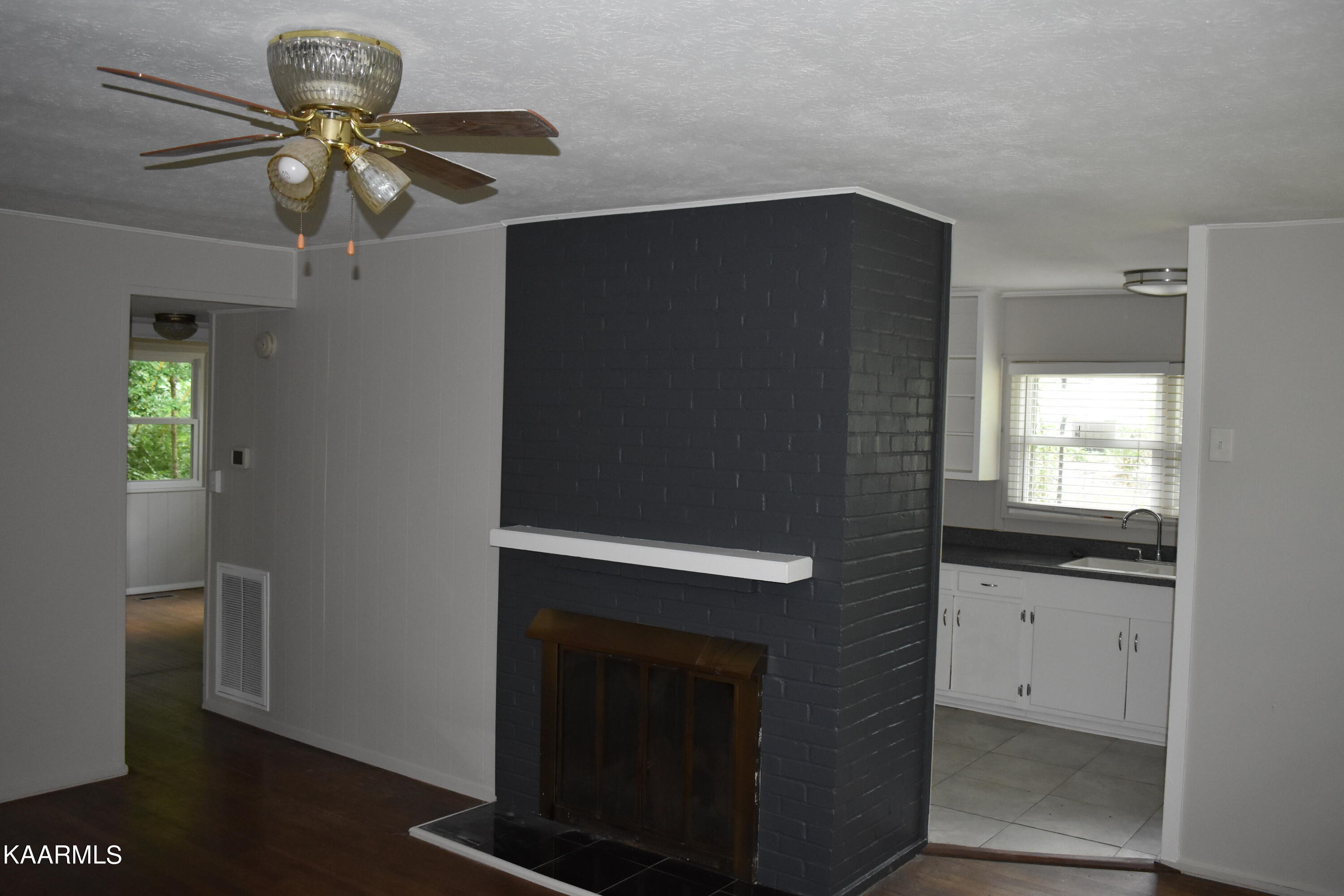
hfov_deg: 61.9
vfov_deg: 43.6
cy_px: 448
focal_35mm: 30
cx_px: 672
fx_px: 1120
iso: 1600
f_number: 3.8
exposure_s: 1/80
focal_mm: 20
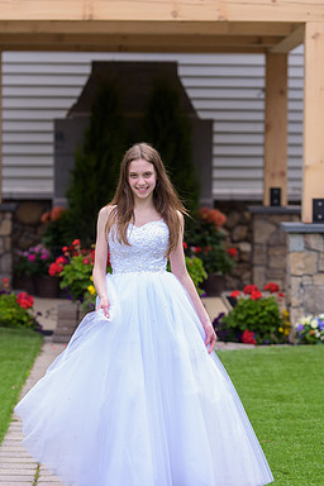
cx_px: 139
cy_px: 271
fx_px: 1836
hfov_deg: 10.1
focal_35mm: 136
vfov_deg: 15.1
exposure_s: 1/500
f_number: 3.2
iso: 200
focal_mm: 116
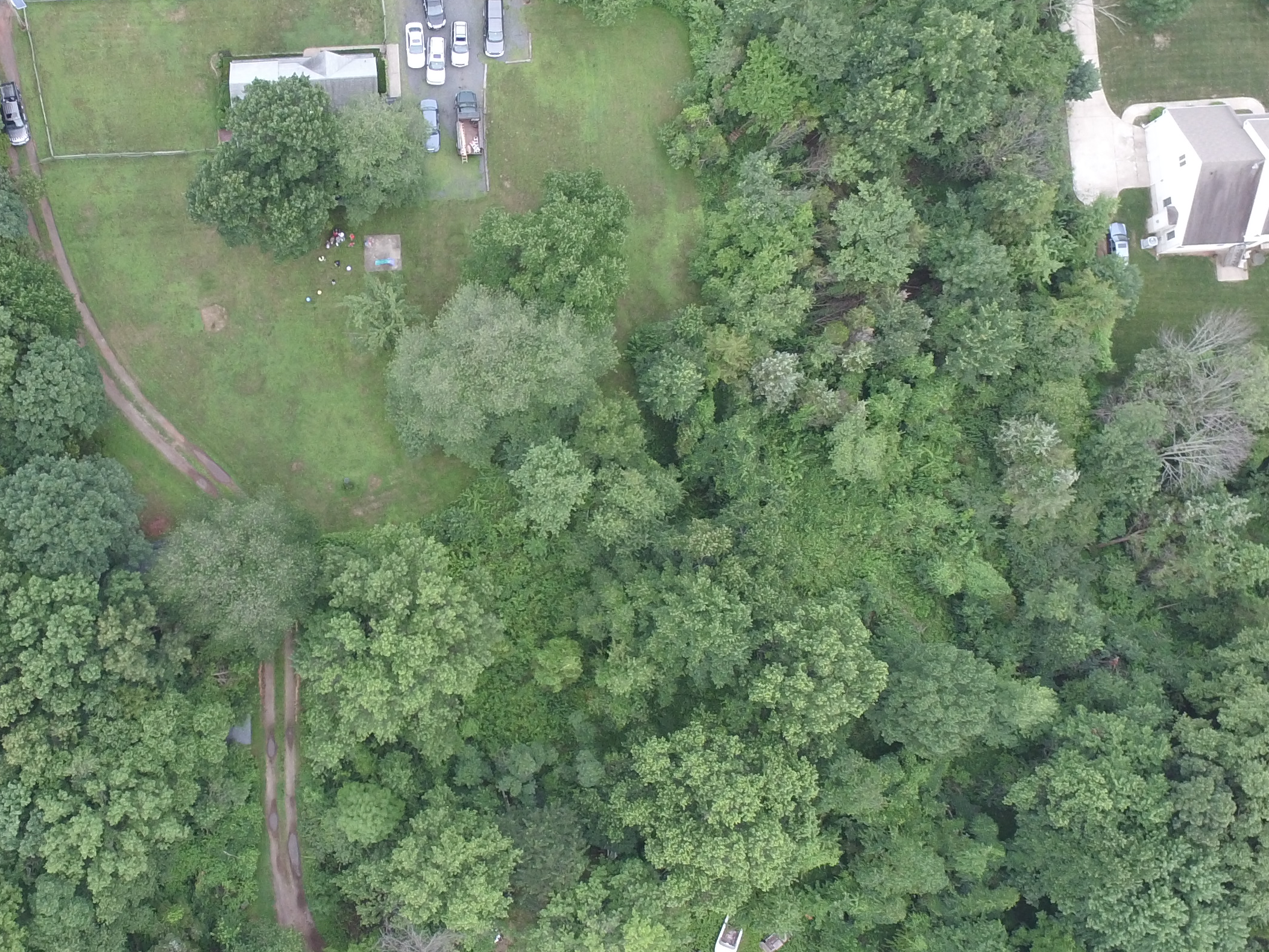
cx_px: 373
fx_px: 1393
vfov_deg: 37.7
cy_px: 511
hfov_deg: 47.7
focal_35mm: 38
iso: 176
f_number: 2.8
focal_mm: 3.61
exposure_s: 1/25
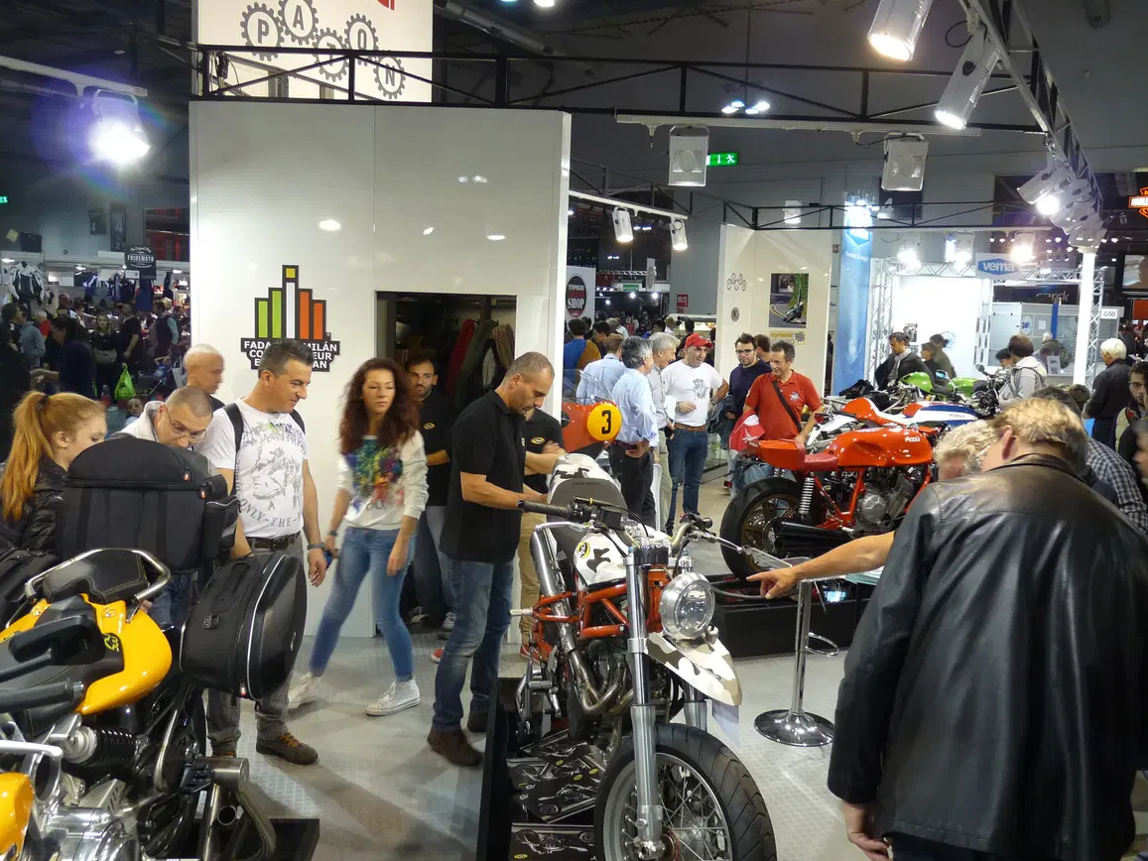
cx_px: 571
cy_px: 421
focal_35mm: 28
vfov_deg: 49.7
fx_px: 929
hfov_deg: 63.4
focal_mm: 4.8
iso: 200
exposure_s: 1/30
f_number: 2.8
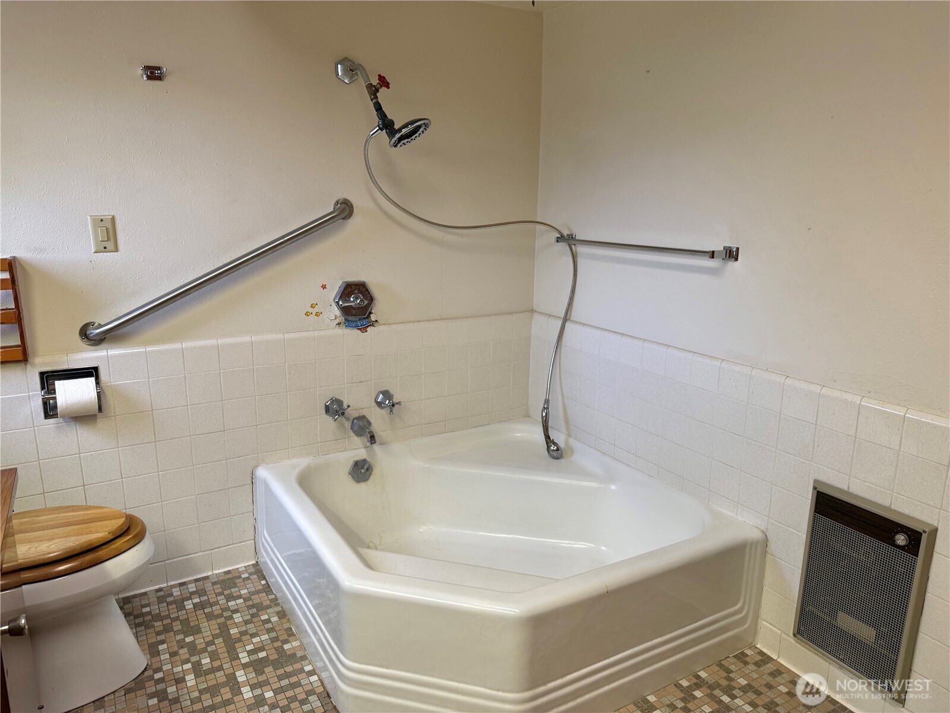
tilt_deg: -12.9
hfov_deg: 71.6
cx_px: 475
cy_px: 356
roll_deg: -0.5
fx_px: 659
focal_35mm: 24
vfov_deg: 56.8
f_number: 1.78
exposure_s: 1/120
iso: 125
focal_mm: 6.76
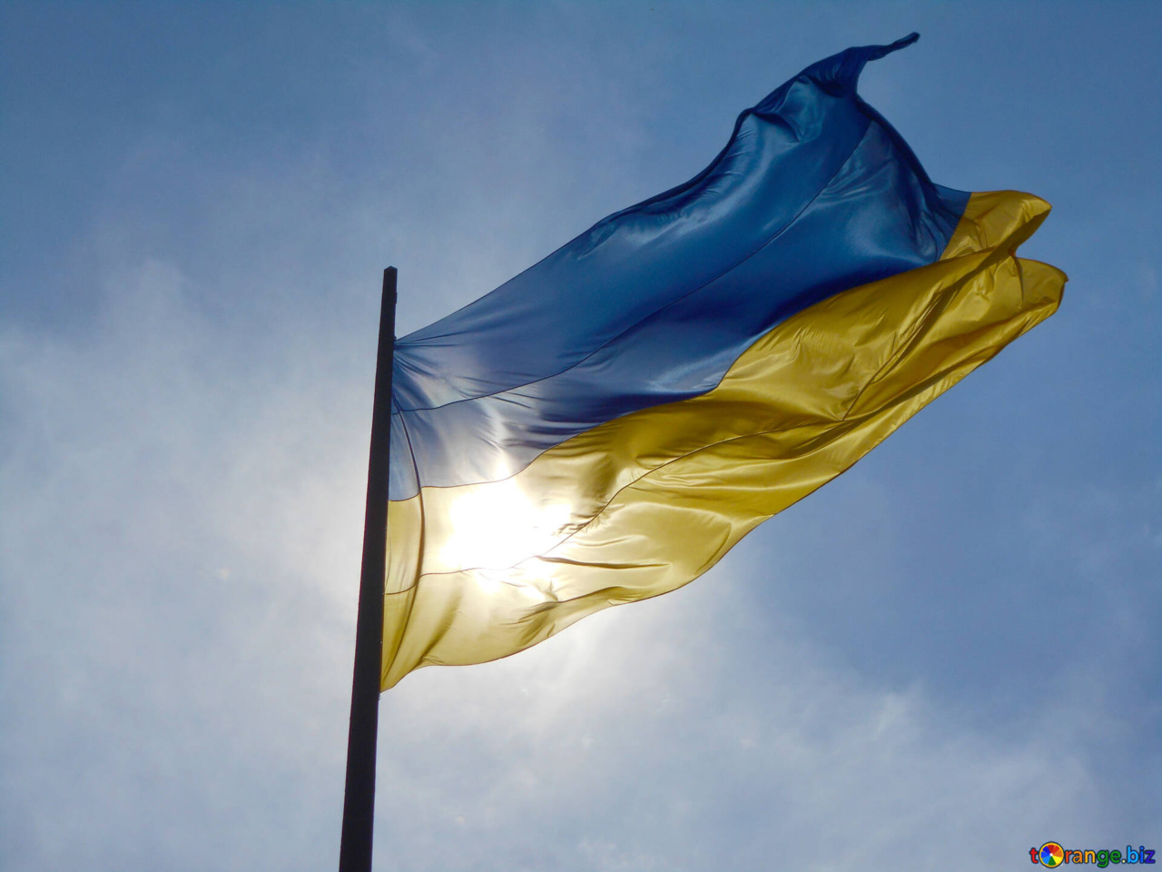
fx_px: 2887
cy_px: 436
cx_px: 581
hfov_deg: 22.8
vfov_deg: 17.2
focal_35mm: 86
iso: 80
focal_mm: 15.4
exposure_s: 1/640
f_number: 15.8
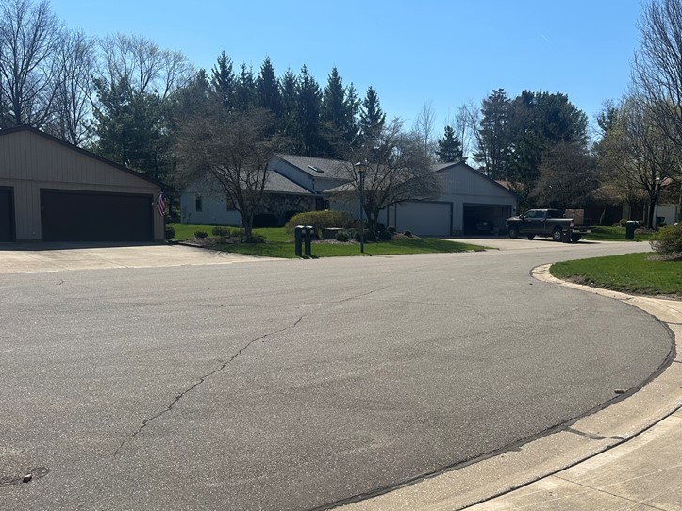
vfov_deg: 41.6
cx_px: 429
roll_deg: -1.4
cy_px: 301
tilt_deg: -5.8
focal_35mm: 34
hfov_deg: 53.3
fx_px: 670
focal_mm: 6.86
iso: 80
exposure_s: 1/6211
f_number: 1.78
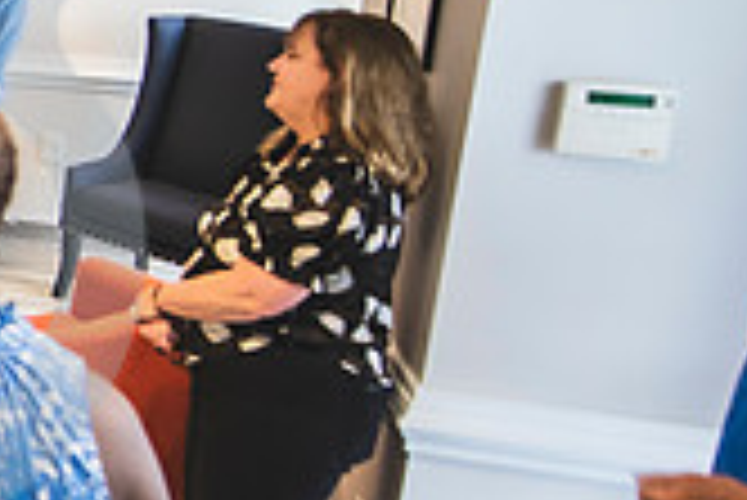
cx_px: -564
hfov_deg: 22.3
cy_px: 53
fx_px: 1205
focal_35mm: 58
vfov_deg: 22.9
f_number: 2.8
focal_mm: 14
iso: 800
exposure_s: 1/200
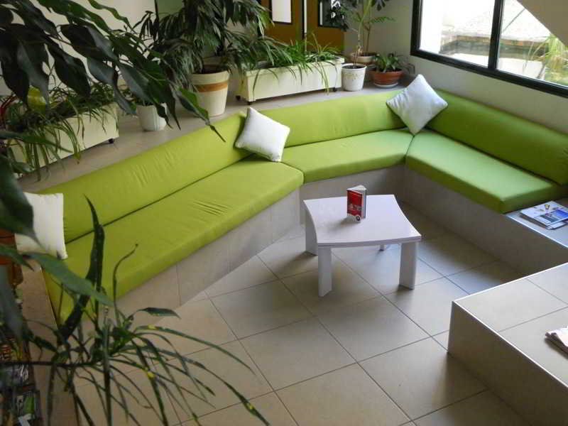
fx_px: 591
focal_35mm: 36
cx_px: 284
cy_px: 213
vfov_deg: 39.7
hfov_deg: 51.4
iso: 500
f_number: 3
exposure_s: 1/125
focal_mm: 6.4
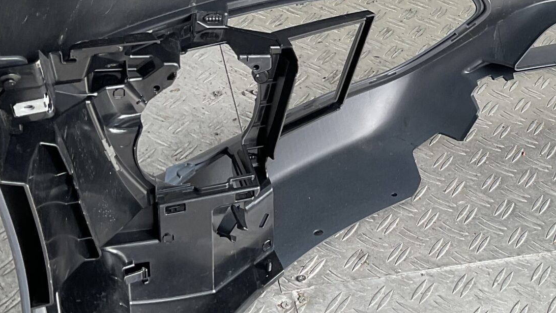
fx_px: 1091
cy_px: 32
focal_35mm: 74
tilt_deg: -32.7
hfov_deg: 27.5
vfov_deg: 16.1
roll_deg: -13.3
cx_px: 502
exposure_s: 1/177
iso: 16
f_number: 1.8
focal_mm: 3
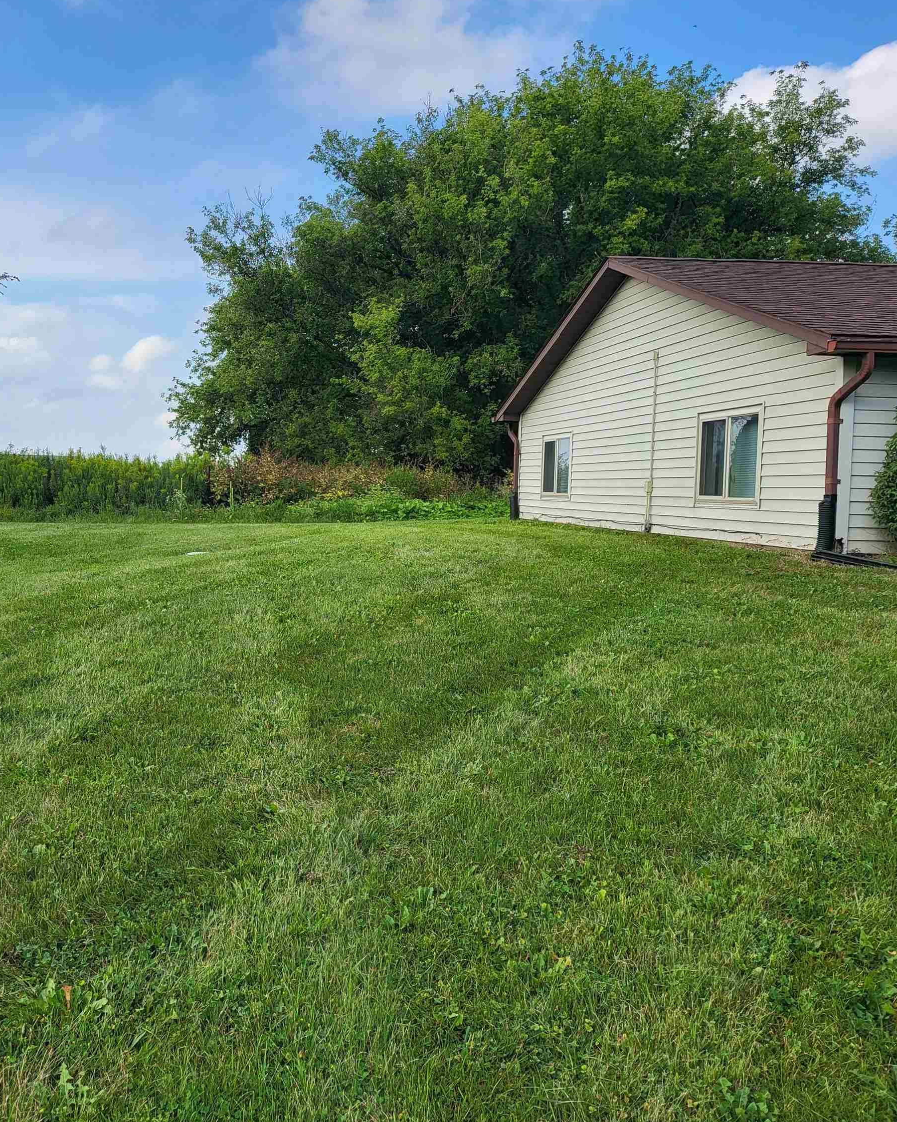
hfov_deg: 44.7
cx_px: 258
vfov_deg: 55.7
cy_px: 560
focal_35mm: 32
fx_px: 1062
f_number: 1.8
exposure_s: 1/1208
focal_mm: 5
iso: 40
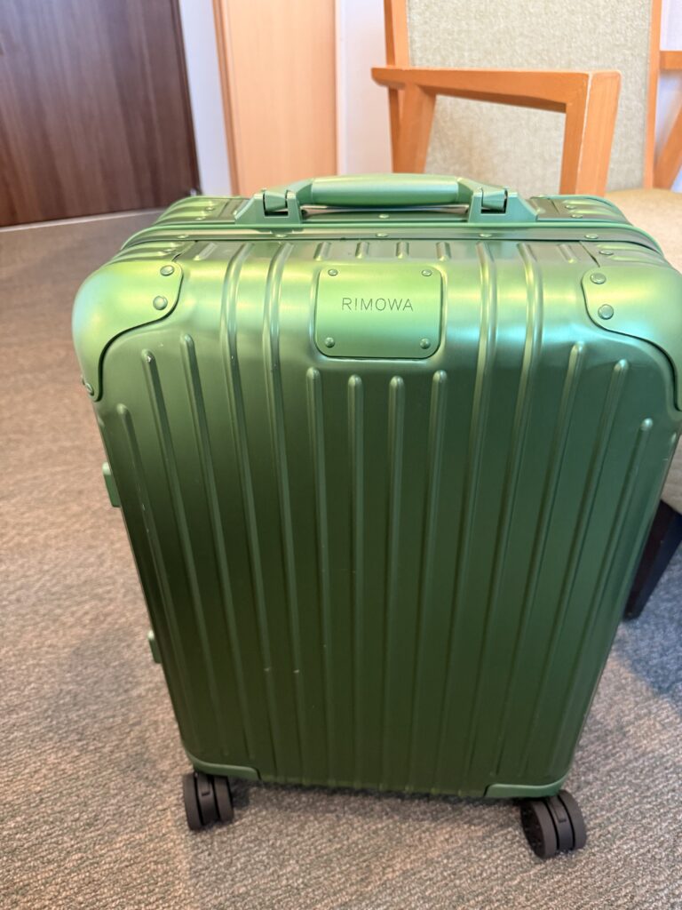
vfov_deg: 71.6
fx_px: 630
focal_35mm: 24
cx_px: 341
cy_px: 455
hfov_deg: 56.8
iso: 400
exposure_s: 1/50
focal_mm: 6.76
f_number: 1.78
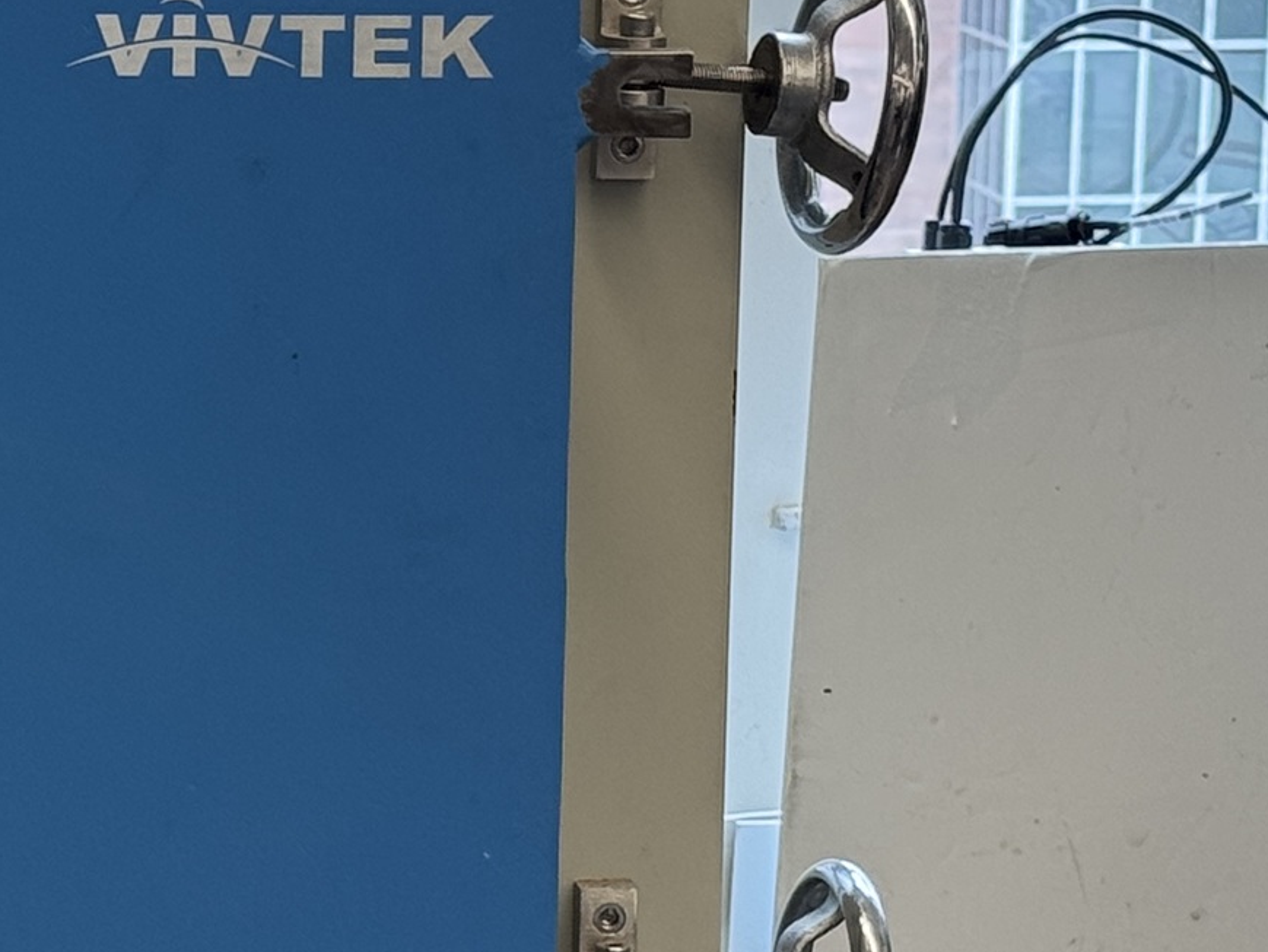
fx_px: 6118
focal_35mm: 167
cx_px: -42
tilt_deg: -12.2
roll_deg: +0.0
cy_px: 784
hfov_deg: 11.7
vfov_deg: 8.9
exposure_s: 1/60
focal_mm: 6.76
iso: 64
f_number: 1.78
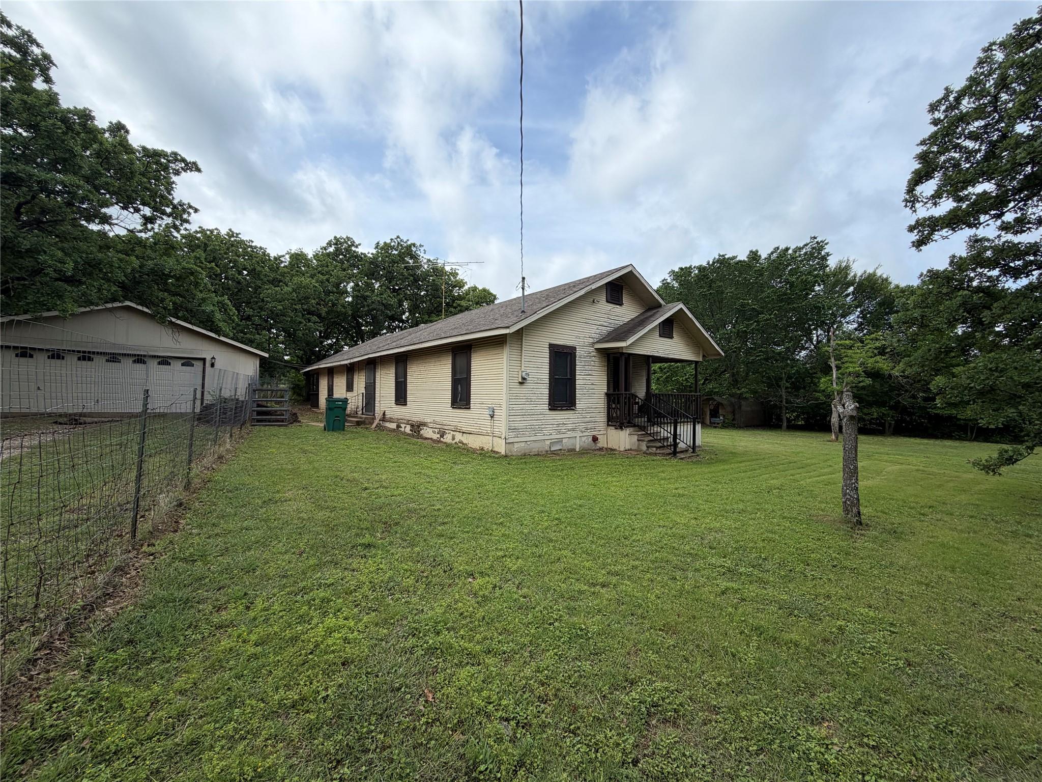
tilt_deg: +0.4
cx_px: 521
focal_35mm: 14
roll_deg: +0.1
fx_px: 421
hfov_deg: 102.1
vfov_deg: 85.7
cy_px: 391
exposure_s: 1/888
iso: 20
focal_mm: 2.22
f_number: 2.2
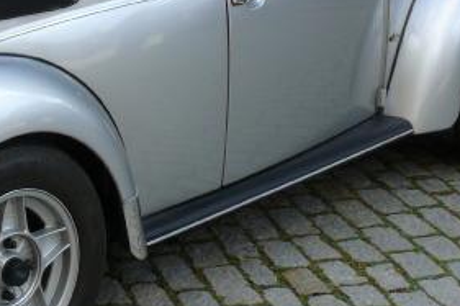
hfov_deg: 20.7
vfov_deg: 14.0
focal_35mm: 96
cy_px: -9
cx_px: 16
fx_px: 1226
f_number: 5
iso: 100
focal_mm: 7.7
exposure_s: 1/200
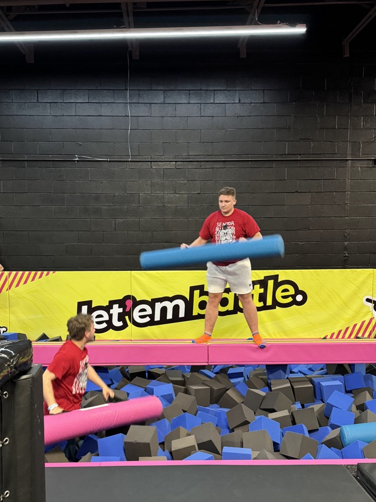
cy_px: 293
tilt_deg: -5.7
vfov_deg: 53.7
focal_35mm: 34
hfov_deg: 41.7
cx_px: 168
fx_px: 493
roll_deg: +0.9
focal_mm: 6.76
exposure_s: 1/60
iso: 500
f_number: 1.78
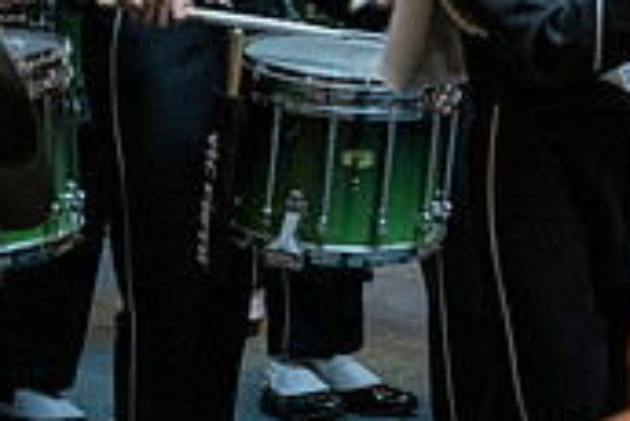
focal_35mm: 236
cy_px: -210
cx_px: 982
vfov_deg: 5.8
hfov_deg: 8.5
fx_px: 4133
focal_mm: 70
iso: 3200
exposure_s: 1/200
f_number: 4
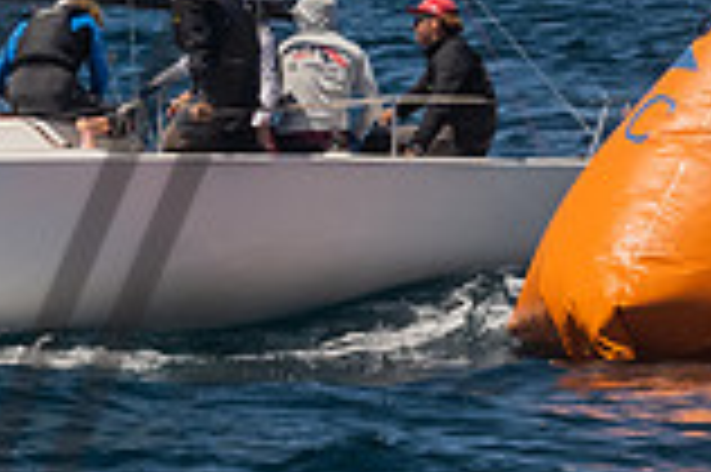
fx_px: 11048
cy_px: -99
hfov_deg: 3.7
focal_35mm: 560
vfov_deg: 2.4
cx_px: -243
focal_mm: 102
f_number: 14
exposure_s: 1/1250
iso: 640
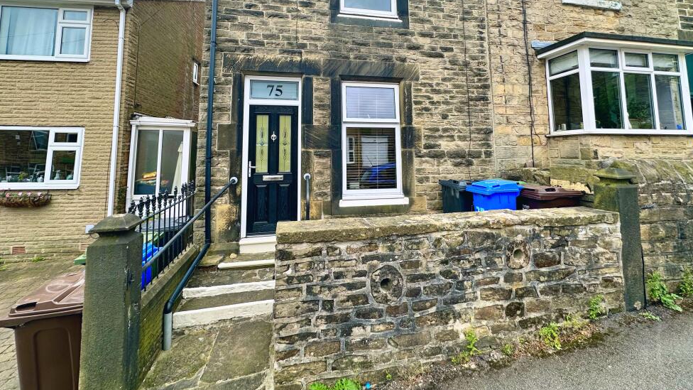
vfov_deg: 64.9
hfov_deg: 99.4
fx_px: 294
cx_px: 346
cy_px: 123
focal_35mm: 16
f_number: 2.2
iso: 40
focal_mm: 2.22
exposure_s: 1/498
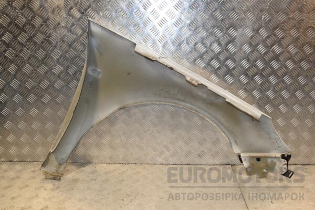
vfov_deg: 40.0
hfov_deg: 57.2
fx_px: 289
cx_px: 158
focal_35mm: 33
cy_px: 105
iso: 800
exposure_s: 1/200
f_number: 7.1
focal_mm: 22
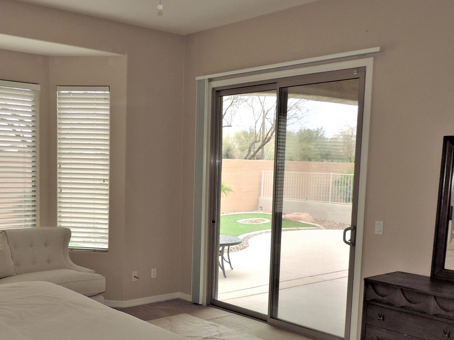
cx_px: 156
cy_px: 227
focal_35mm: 40
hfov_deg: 46.2
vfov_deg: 35.6
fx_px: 525
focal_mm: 4.3
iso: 80
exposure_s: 1/100
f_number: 3
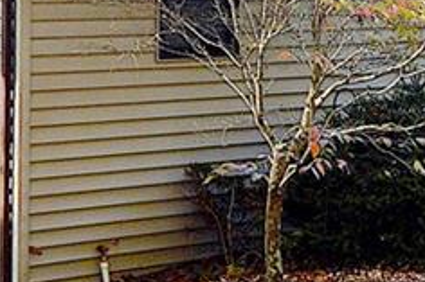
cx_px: 340
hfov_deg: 15.7
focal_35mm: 130
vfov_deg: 10.4
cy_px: -20
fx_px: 1534
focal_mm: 20
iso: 200
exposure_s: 1/125
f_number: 5.6
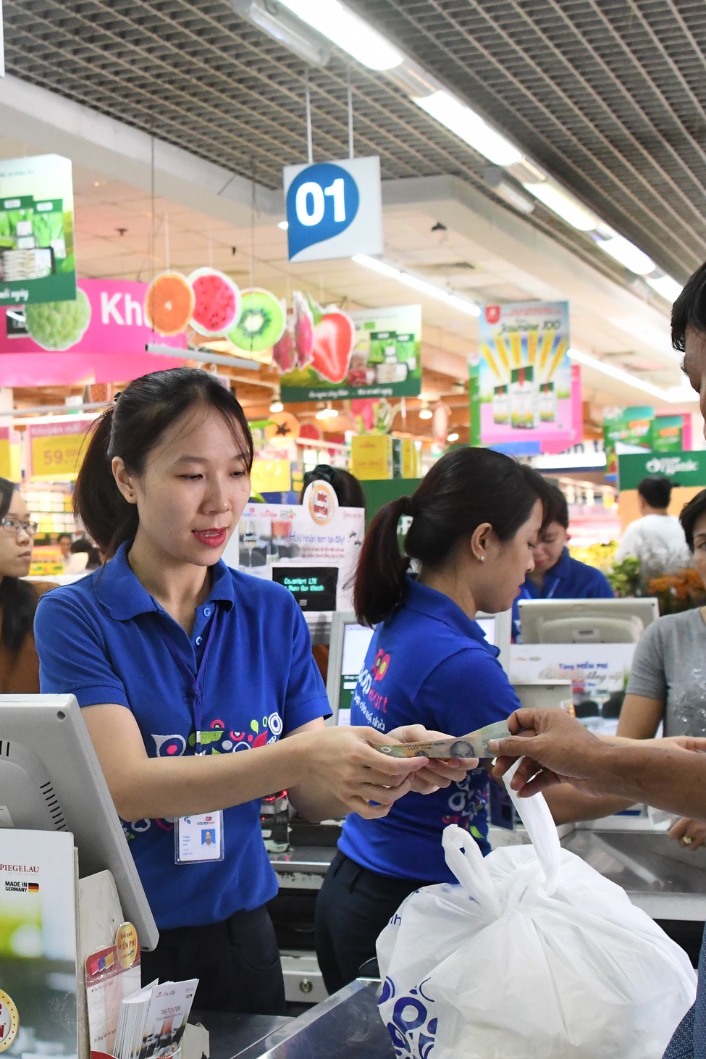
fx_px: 1882
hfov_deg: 21.0
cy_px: 531
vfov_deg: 31.4
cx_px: 127
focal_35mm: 64
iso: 4000
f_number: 5
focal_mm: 28
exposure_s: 1/125
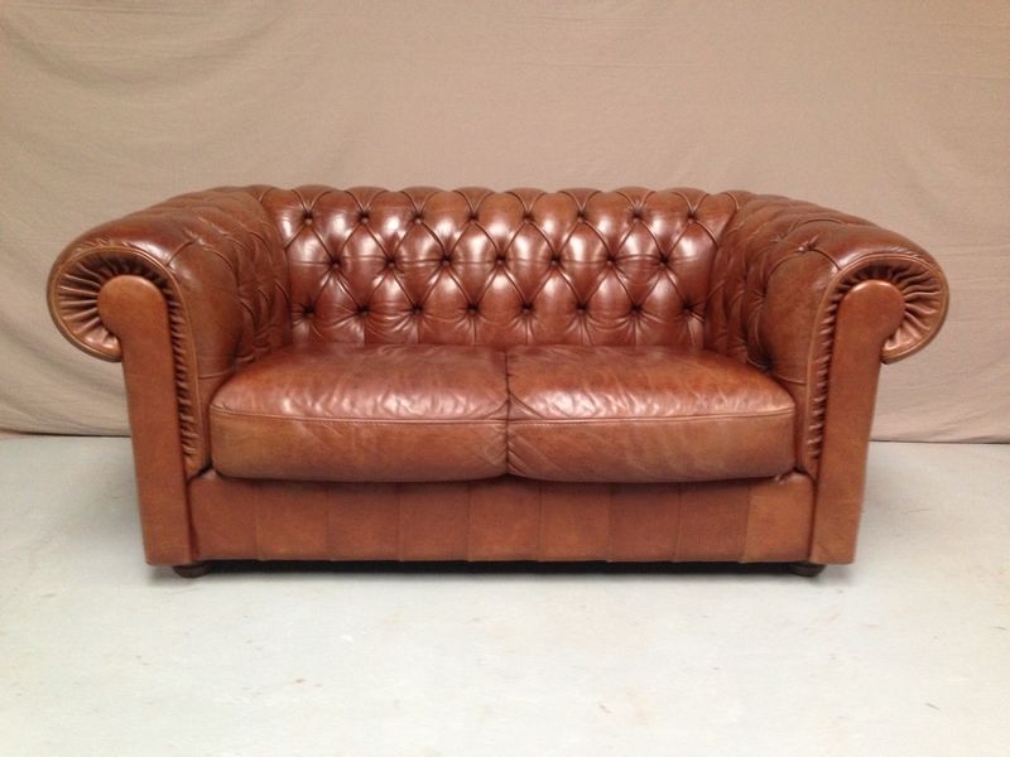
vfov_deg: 42.9
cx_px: 505
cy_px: 378
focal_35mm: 33
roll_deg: -1.0
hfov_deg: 55.4
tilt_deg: -14.9
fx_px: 963
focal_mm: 4.12
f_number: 2.4
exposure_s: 1/20
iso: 250
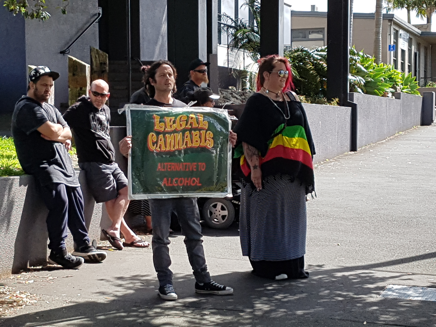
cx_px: 218
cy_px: 164
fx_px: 327
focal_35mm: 26
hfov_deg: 67.3
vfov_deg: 53.1
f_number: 1.7
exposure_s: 1/1080
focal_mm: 4.2
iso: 50
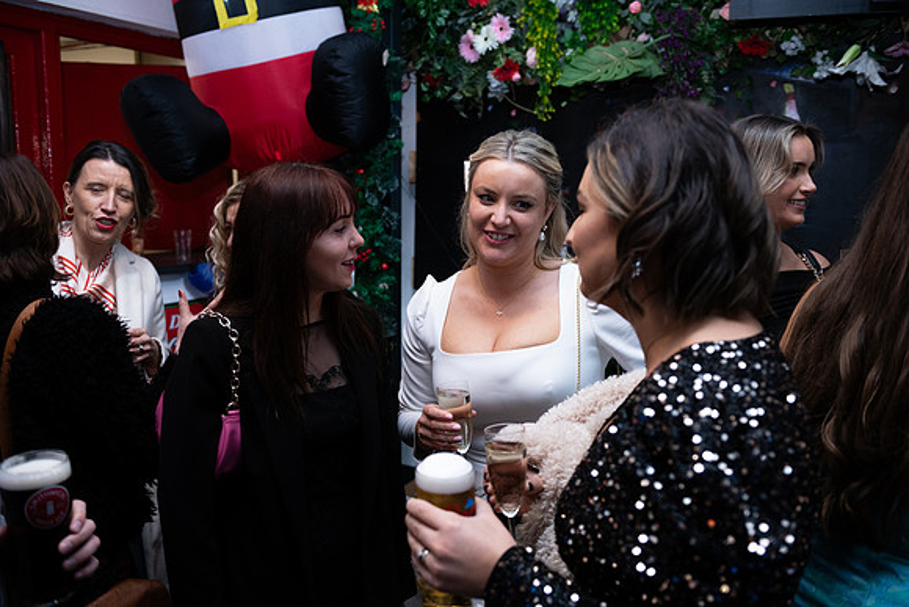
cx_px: 454
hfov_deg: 60.3
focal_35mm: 31
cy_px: 304
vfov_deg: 42.3
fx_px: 783
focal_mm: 31
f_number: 3.5
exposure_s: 1/160
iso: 640
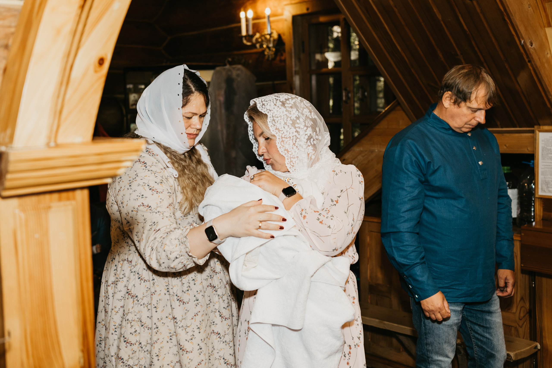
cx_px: 276
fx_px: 719
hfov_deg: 42.0
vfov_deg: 28.7
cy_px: 184
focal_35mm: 47
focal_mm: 44
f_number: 3.5
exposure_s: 1/160
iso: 160
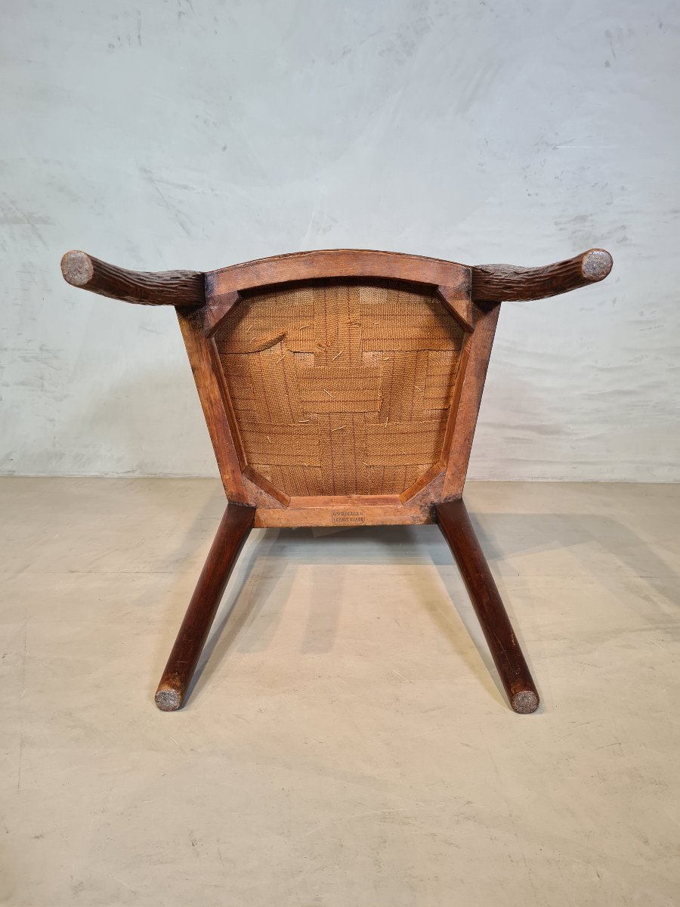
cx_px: 340
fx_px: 681
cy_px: 454
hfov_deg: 53.1
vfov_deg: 67.3
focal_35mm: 26
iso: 100
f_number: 1.8
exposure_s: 1/50
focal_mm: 5.4
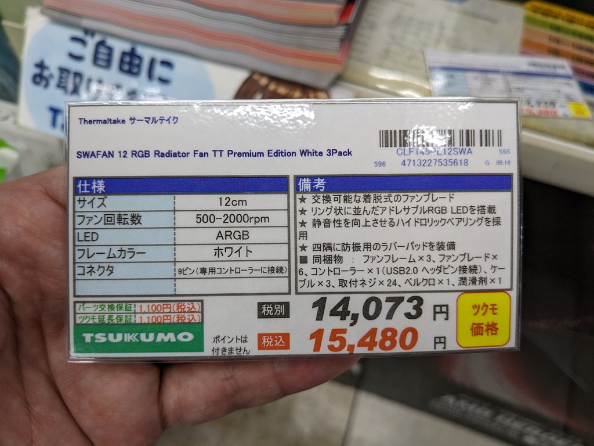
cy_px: 223
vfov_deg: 51.4
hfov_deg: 65.3
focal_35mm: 27
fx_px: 463
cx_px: 297
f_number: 1.73
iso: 65
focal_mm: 4.38
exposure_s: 1/99.9
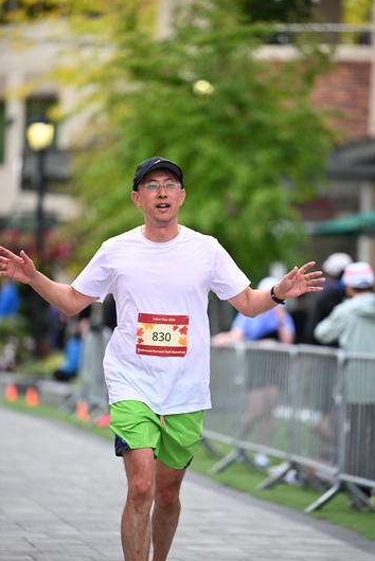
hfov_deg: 7.2
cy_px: 279
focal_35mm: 192
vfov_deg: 10.7
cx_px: 193
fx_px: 2996
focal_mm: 185
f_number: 2.8
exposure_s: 1/2000
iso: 640
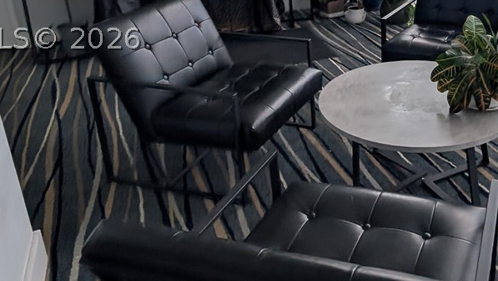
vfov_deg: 32.4
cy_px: 39
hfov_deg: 53.1
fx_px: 462
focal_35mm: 35
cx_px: 395
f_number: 1.7
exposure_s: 1/591
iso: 54
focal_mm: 2.02
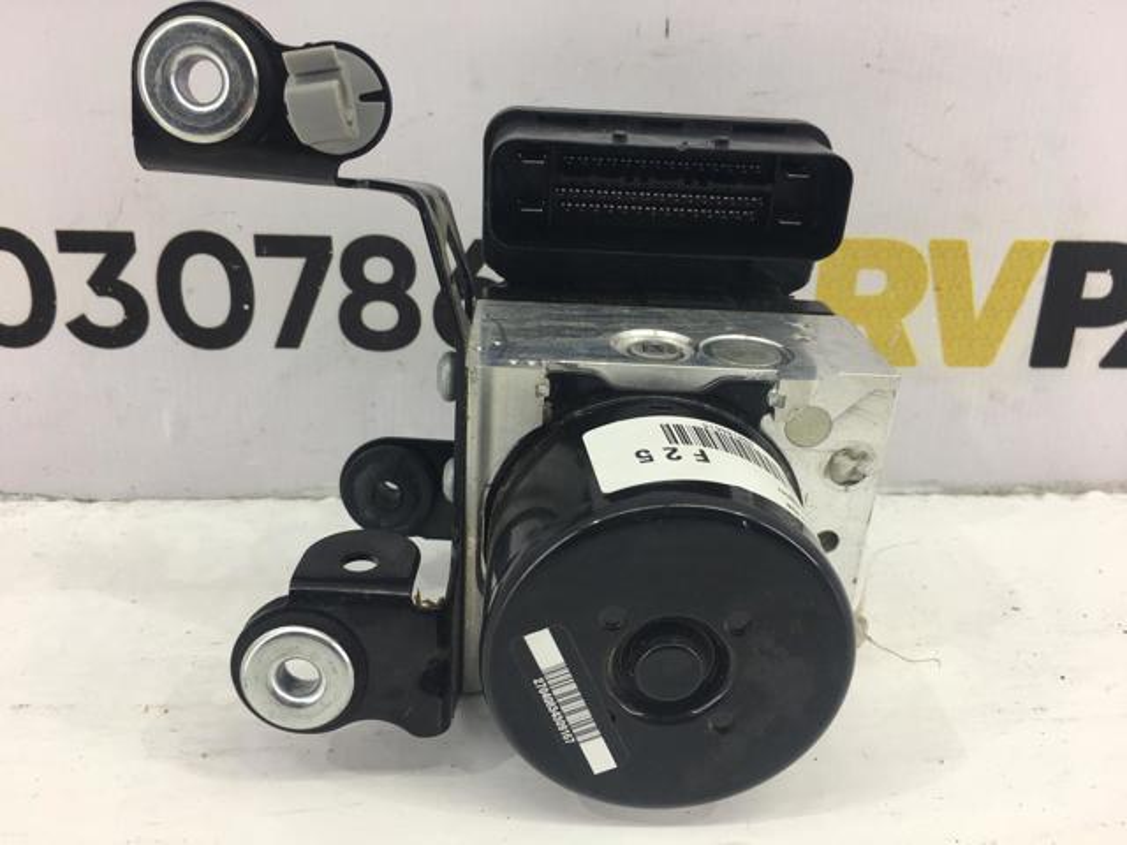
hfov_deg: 61.7
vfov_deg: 48.2
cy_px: 422
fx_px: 944
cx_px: 564
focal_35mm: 29
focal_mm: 4.15
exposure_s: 1/50
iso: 32
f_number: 2.2
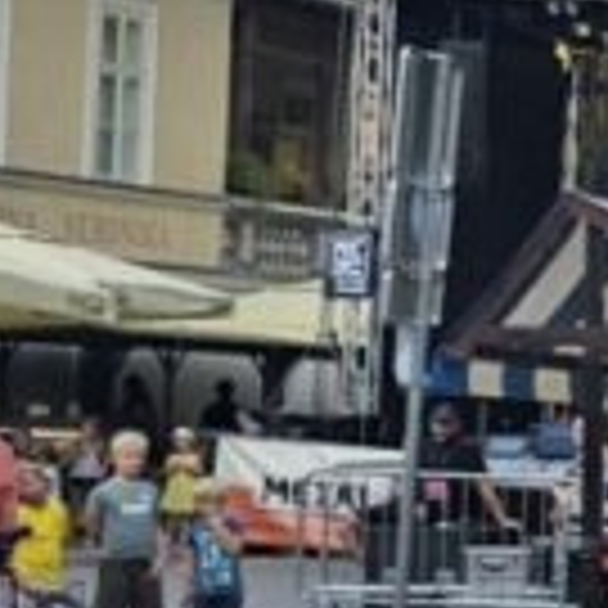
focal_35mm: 154
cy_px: 423
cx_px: 1779
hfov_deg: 9.2
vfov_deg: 11.3
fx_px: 3060
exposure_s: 1/180
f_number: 1.7
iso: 25
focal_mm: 6.3
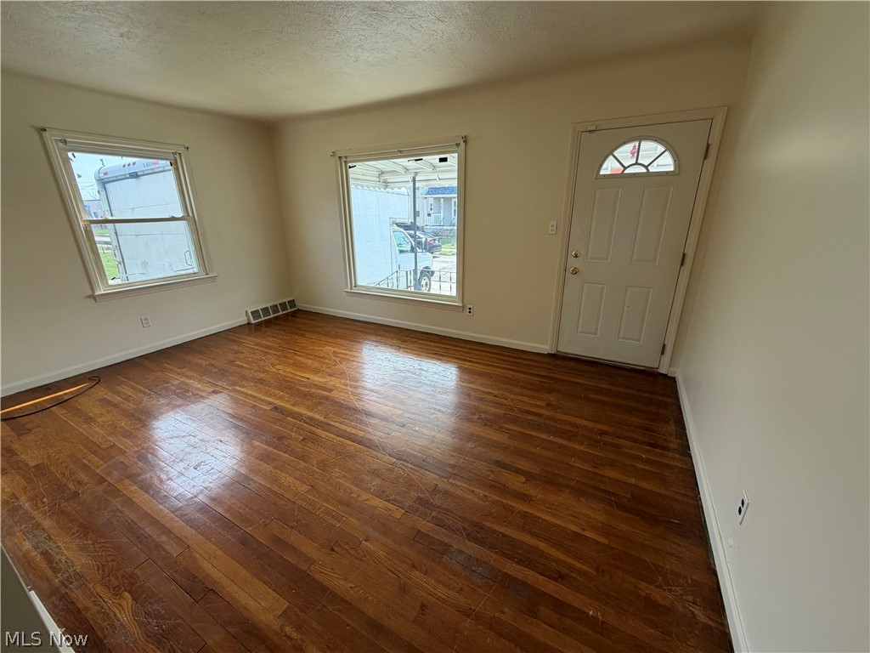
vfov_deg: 85.7
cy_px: 326
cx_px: 435
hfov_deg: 102.1
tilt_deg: -18.5
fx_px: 352
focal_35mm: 14
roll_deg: +1.0
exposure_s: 1/121
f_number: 2.2
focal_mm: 2.22
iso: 64
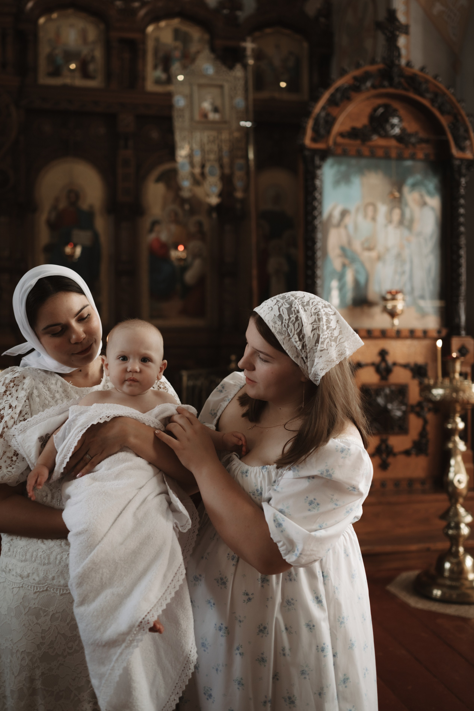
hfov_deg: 35.1
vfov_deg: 50.6
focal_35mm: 38
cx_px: 218
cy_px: 332
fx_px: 750
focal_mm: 35
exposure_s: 1/200
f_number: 2
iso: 400
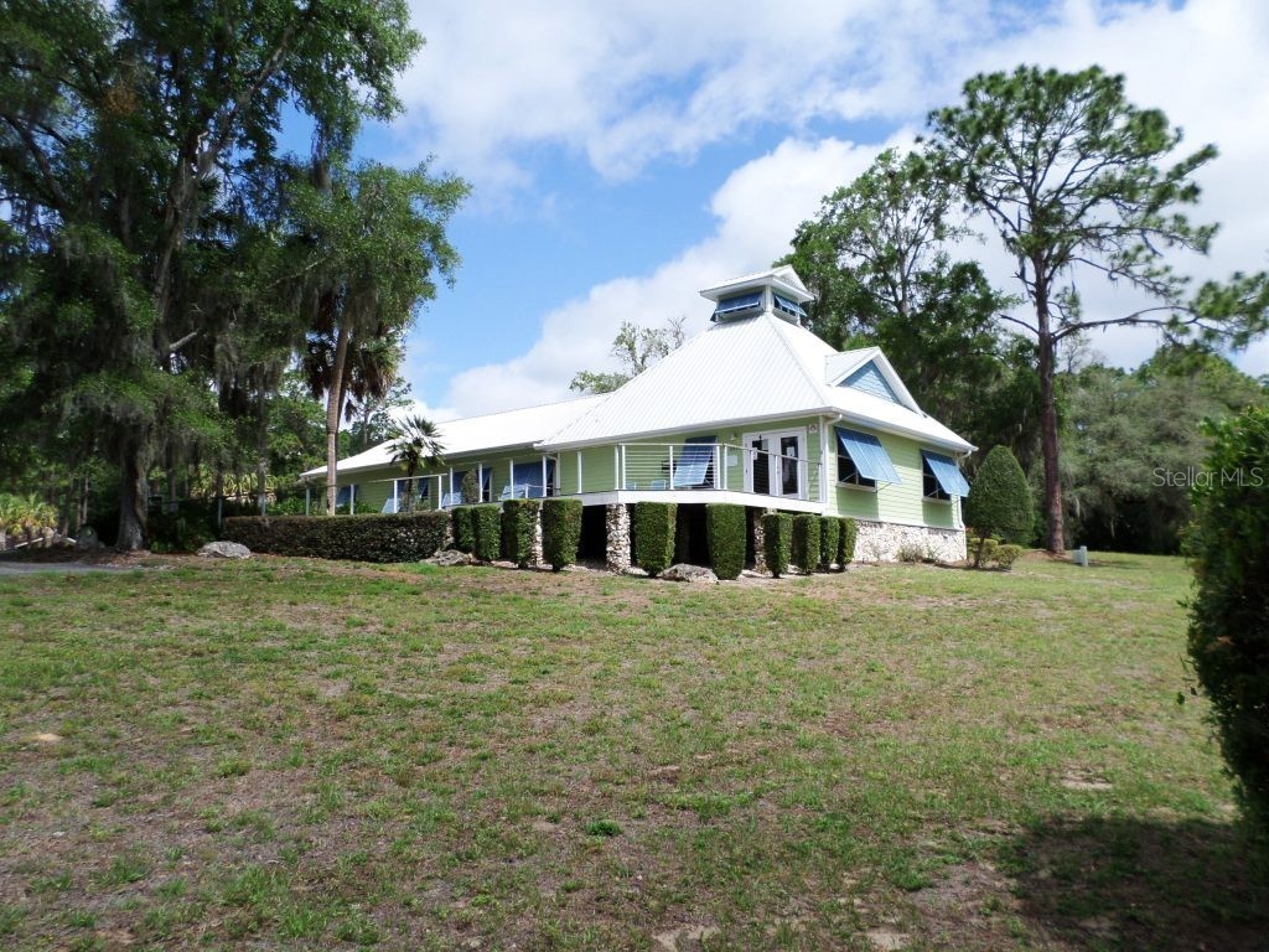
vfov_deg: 54.9
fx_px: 916
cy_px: 476
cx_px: 634
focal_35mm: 25
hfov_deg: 69.4
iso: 80
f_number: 2.5
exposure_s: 1/1500
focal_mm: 4.5
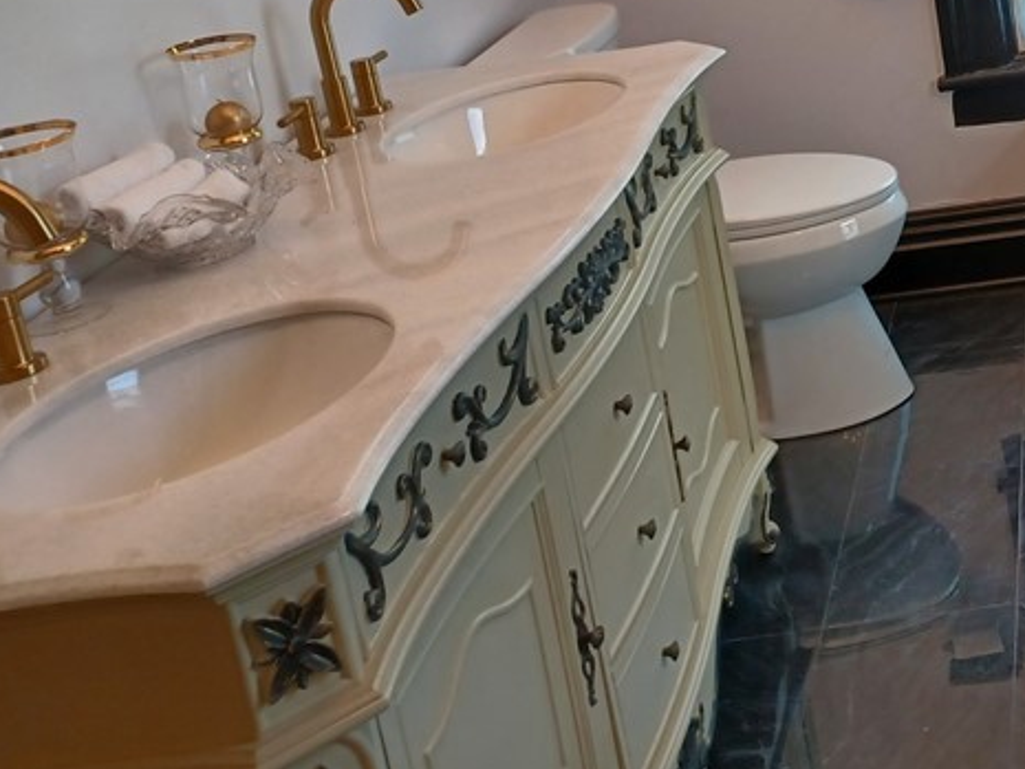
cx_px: 1111
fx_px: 1629
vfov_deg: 25.3
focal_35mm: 55
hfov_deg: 31.3
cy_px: 2
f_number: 1.8
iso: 80
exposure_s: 1/60
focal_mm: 4.6
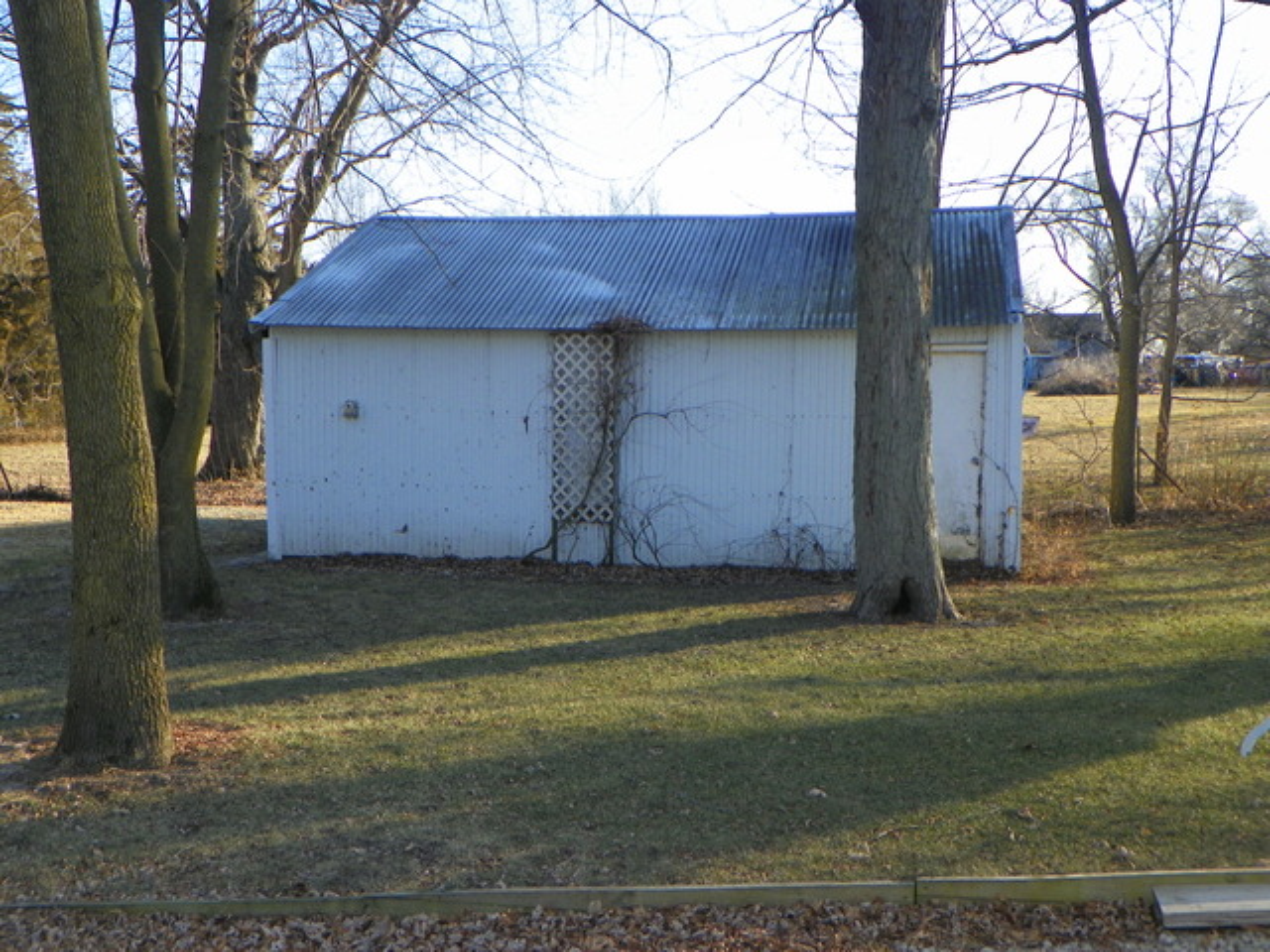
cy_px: 476
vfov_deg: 32.9
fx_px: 1614
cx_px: 635
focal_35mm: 44
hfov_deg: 42.9
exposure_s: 1/250
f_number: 3.2
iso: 64
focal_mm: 7.9
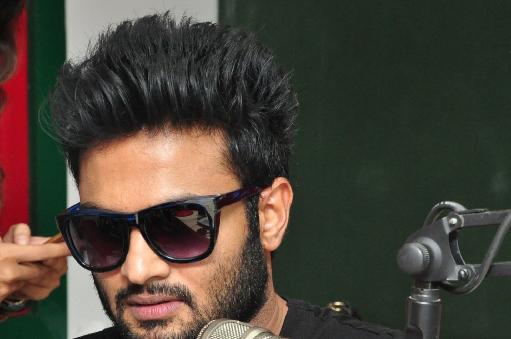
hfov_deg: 12.8
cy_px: 251
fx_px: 2268
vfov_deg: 8.5
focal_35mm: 160
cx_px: 206
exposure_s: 1/125
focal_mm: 70
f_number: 9
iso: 1600
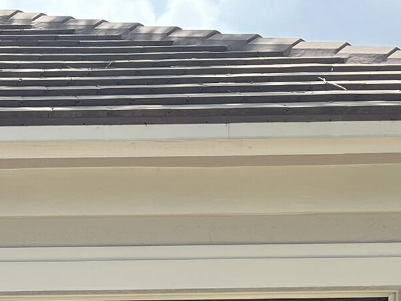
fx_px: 1020
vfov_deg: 15.0
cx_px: -20
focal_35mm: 88
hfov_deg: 21.3
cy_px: 508
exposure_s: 1/1776
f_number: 1.6
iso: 50
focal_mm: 5.1
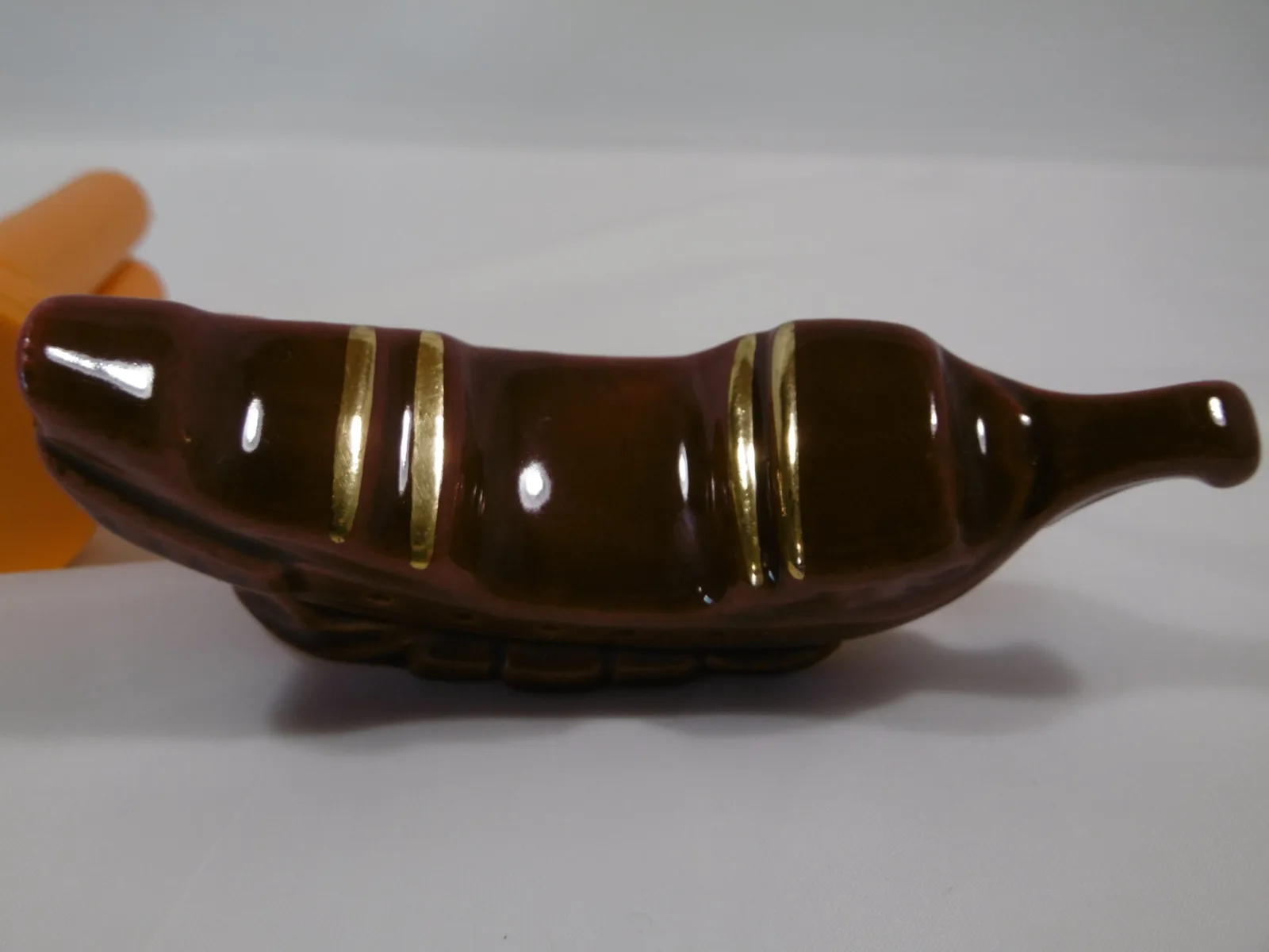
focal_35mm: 38
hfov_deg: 49.0
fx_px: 1393
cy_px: 476
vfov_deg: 37.7
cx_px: 634
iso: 100
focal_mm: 6.8
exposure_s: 1/30
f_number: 3.7
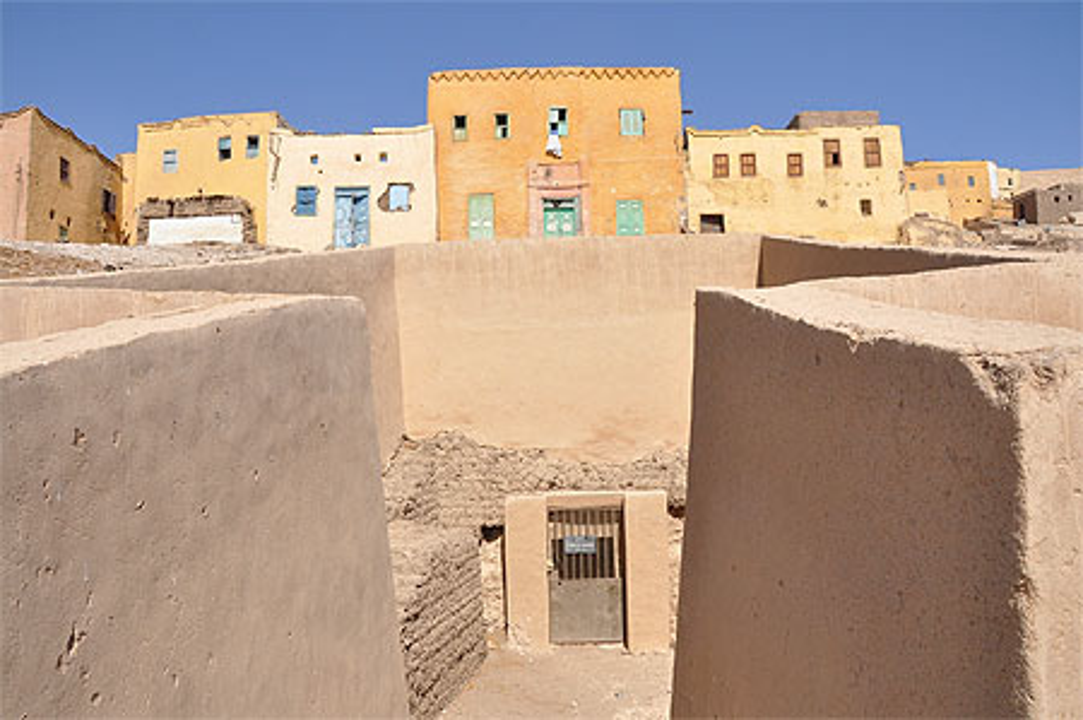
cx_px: 542
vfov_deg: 47.8
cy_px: 360
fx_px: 811
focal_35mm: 27
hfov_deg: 67.4
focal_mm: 18
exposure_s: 1/400
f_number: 10
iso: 200
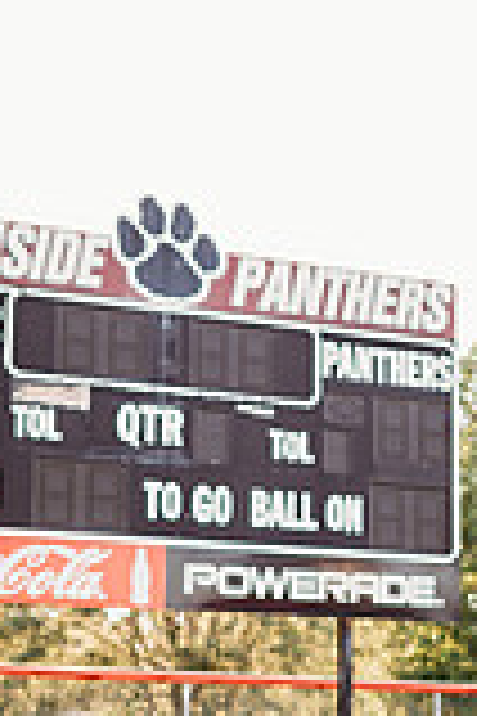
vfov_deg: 28.9
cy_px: 590
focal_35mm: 68
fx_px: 1351
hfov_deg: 20.0
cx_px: 284
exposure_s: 1/500
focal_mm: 24
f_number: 2
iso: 125
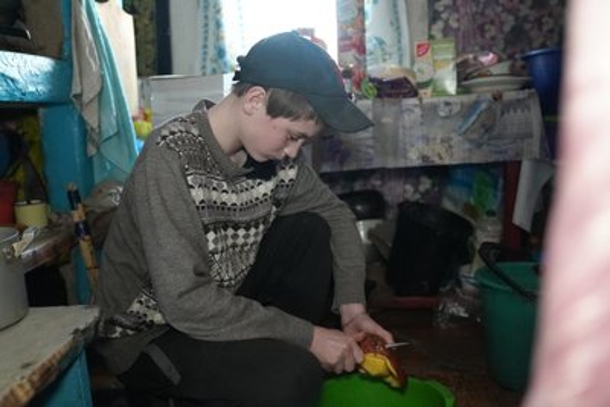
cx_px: 305
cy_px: 204
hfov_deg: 58.7
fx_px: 542
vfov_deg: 41.1
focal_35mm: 32
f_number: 2.8
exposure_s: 1/160
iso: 12800
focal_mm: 32
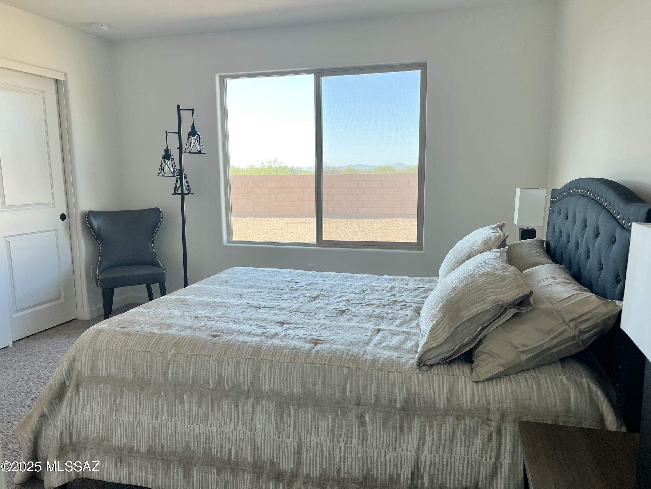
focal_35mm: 26
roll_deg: +0.5
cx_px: 326
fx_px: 489
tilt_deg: -8.4
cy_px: 244
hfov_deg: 67.3
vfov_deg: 53.1
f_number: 1.5
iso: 40
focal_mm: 5.7
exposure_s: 1/223
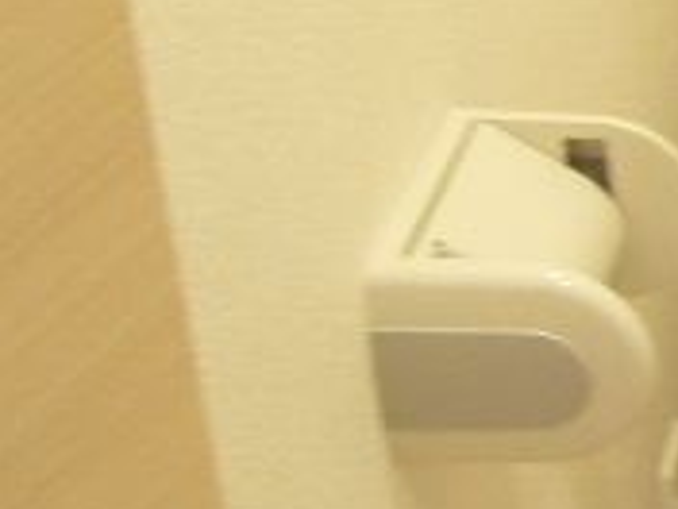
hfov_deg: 14.0
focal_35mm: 127
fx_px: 2487
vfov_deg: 11.5
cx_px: 1156
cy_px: -23
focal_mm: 5.8
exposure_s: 1/8
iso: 100
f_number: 2.8
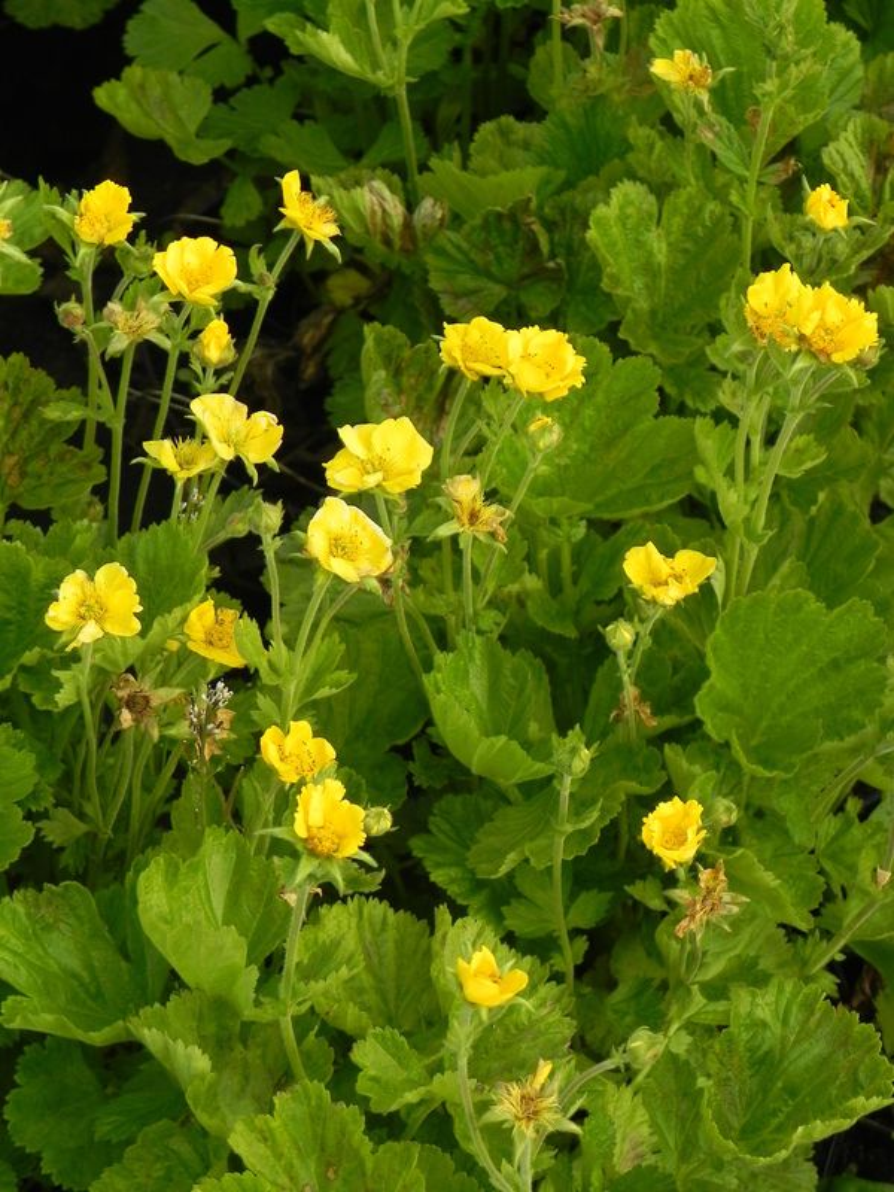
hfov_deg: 12.7
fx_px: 4029
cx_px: 447
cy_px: 596
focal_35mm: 117
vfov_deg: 16.8
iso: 160
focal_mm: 20.8
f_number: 4.5
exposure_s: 1/320
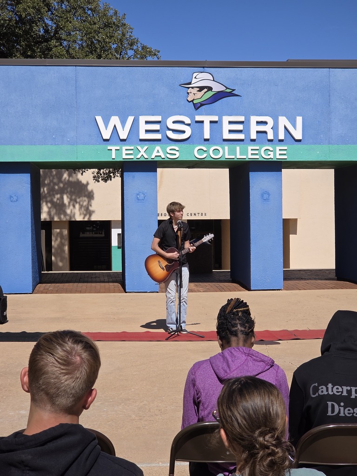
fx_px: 949
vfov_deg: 28.2
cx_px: 178
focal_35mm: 69
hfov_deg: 21.3
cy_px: 238
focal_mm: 7
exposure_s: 1/1941
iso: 25
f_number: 2.4
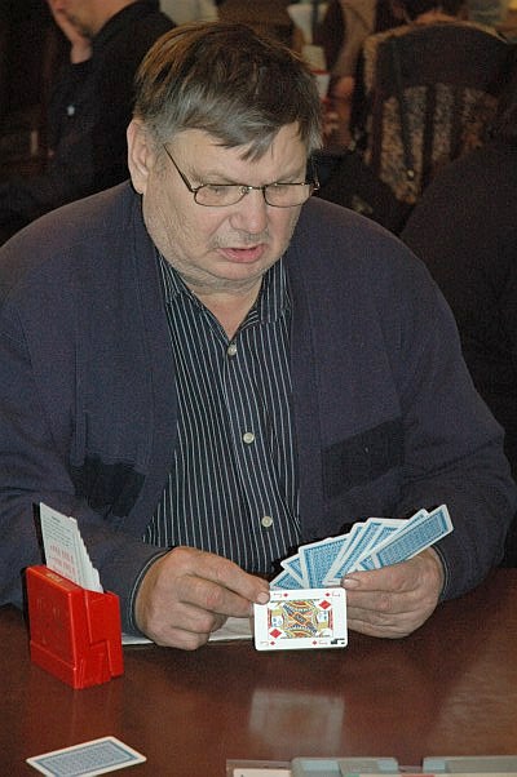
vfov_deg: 20.9
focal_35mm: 98
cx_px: 258
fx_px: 2105
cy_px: 388
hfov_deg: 14.0
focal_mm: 65
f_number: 5
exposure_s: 1/60
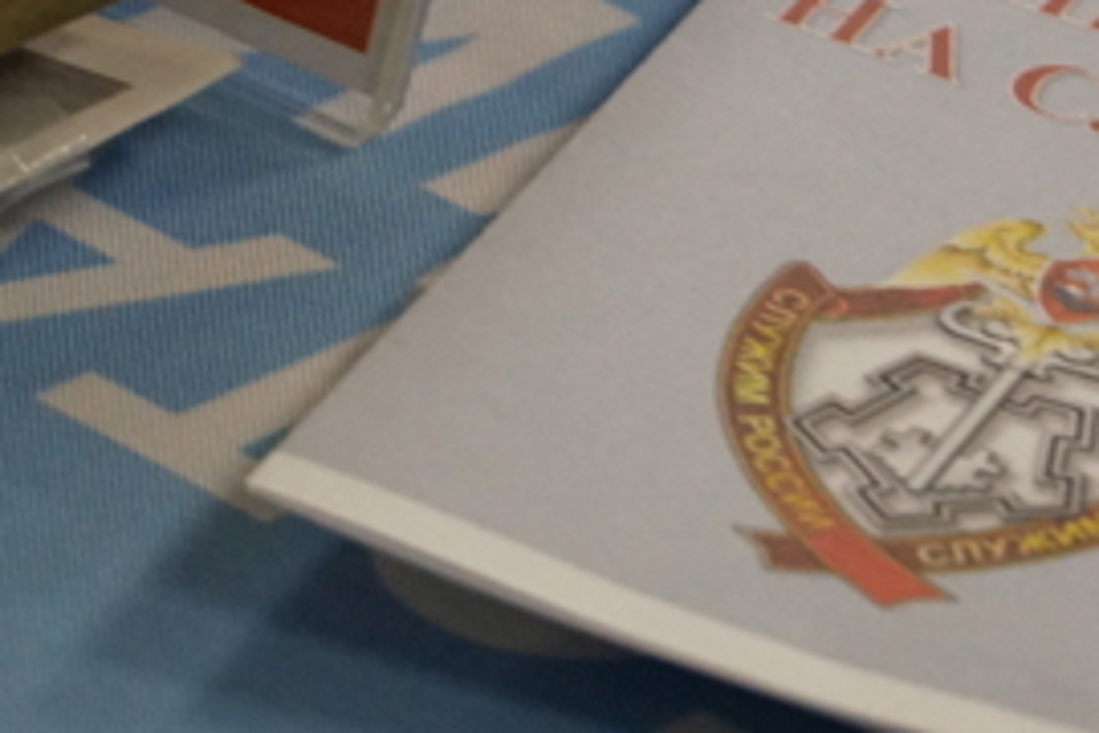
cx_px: 1327
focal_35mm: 563
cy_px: 86
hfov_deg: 3.7
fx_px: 17198
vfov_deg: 2.4
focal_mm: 135
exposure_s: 1/250
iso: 4000
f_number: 5.6
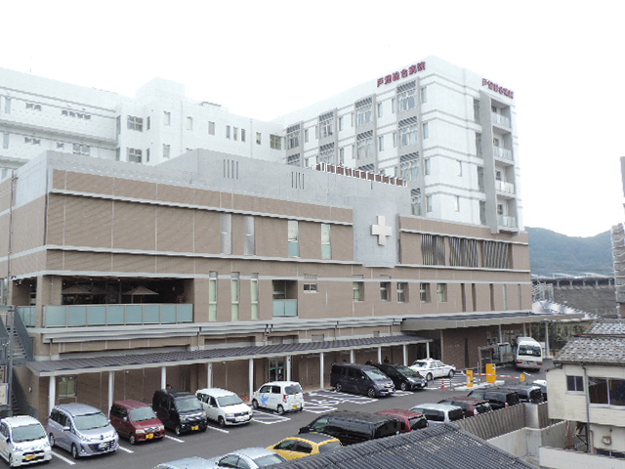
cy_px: 234
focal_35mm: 33
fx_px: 596
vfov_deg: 42.9
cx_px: 312
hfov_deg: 55.4
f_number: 3.2
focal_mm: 5.8
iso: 80
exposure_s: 1/250
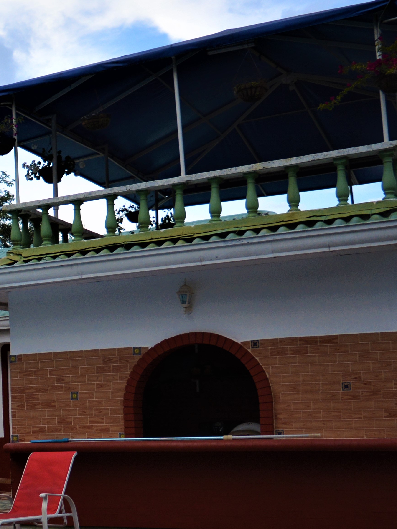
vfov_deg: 28.7
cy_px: 362
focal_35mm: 67
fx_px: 1024
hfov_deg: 19.0
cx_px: -212
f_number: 3.5
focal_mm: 18
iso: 400
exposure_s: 1/2000
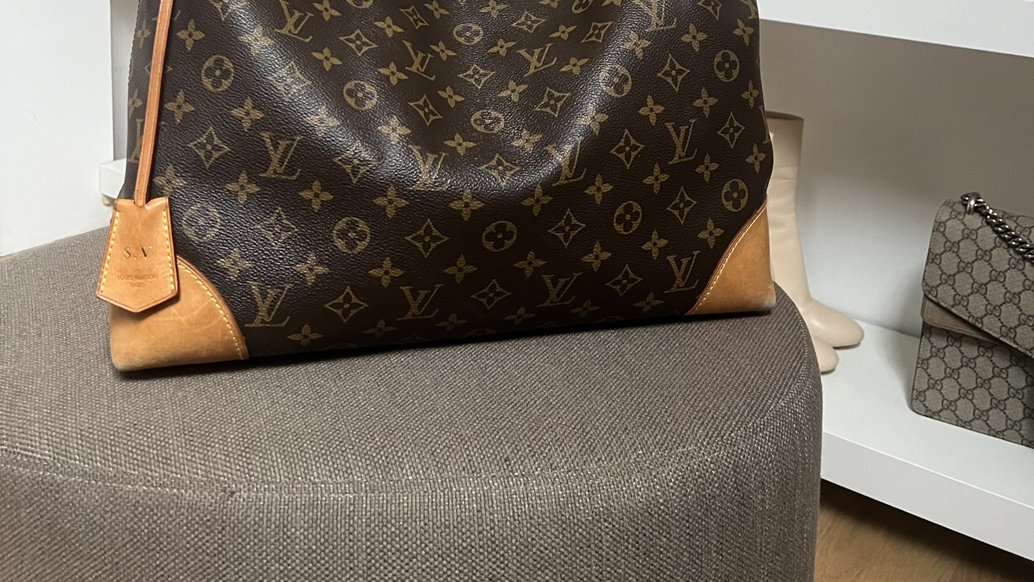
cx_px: 515
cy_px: -50
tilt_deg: -6.3
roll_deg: -1.3
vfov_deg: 28.5
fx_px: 1042
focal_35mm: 38
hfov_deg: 52.8
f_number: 1.5
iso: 320
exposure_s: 1/60
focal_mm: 5.7
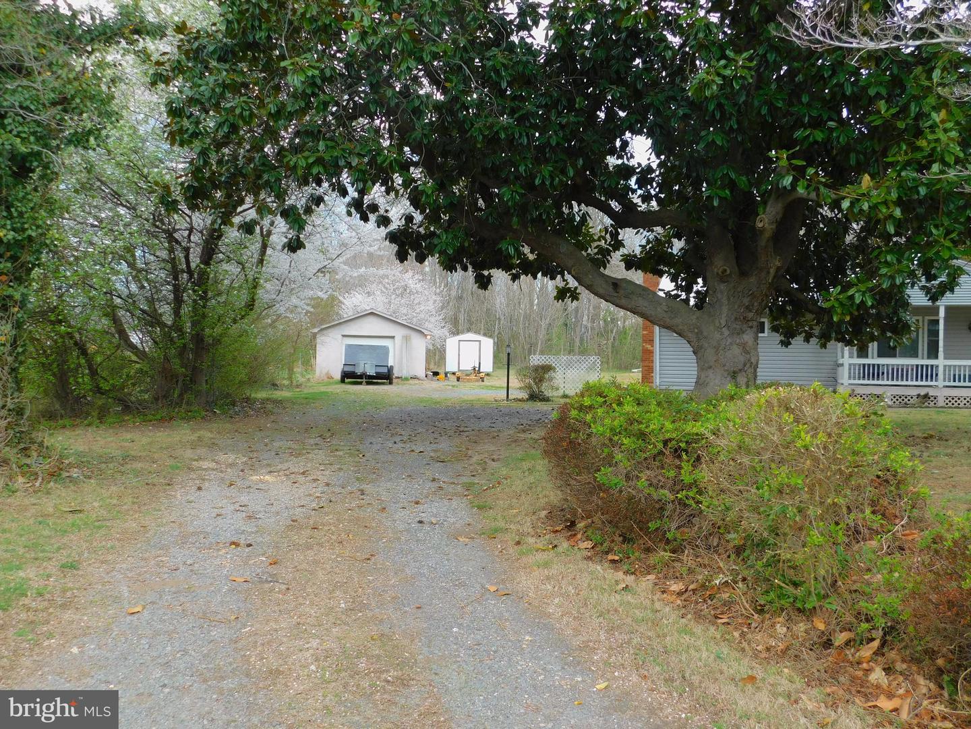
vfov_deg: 46.8
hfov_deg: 60.0
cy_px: 364
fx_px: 842
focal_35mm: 30
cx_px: 486
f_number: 3.2
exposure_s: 1/320
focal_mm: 5.3
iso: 125
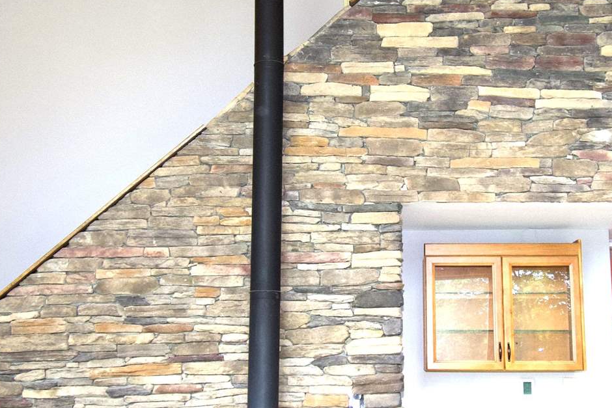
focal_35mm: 49
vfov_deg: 27.5
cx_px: 355
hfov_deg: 40.2
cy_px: 211
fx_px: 833
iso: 450
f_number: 5
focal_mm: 10
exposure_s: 1/200
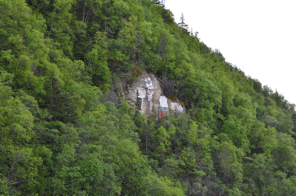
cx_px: 148
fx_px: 677
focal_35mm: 82
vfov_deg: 16.5
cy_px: 98
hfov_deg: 24.7
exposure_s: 1/60
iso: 280
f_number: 10
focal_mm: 55
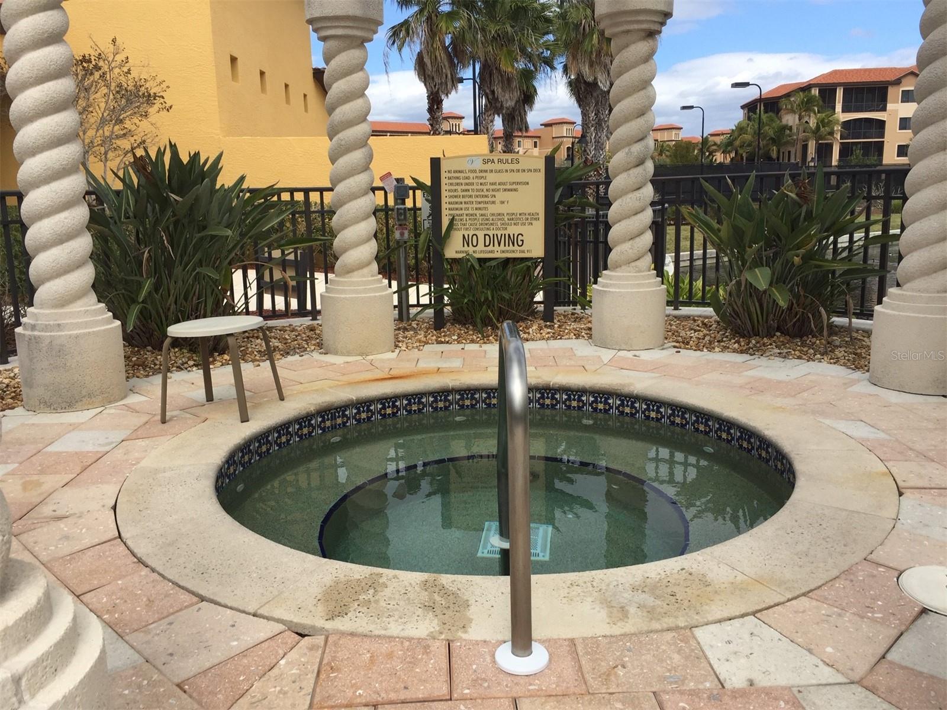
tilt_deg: -11.4
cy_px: 355
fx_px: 793
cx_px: 474
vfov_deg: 48.2
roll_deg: -0.1
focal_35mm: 29
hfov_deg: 61.7
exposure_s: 1/1647
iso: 32
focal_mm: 4.15
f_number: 2.2
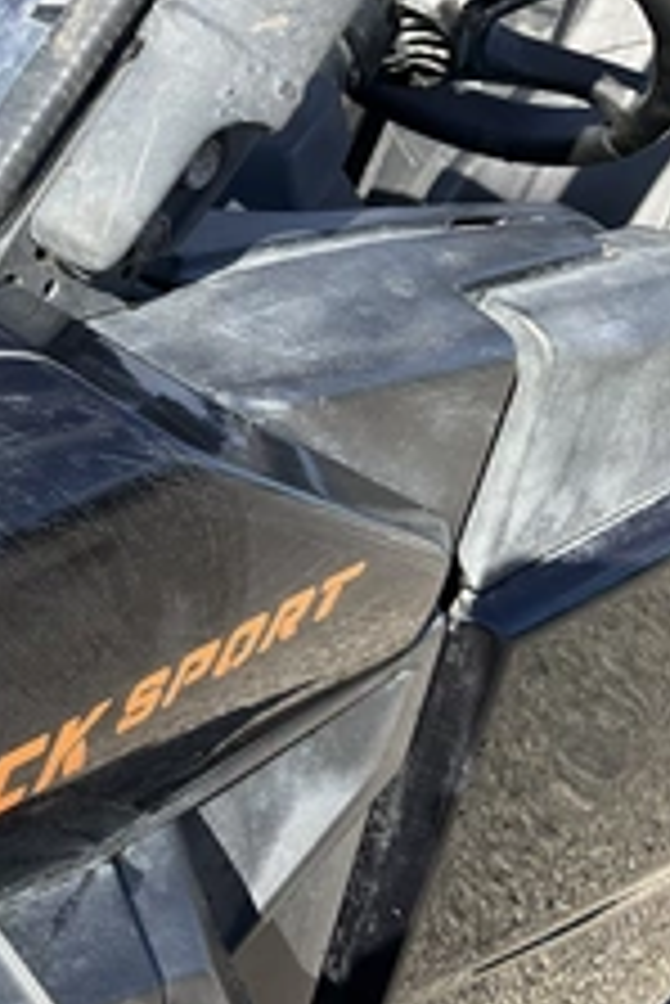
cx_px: -153
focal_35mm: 54
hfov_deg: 22.9
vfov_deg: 36.8
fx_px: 1505
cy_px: 495
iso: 25
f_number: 1.8
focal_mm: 3
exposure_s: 1/534
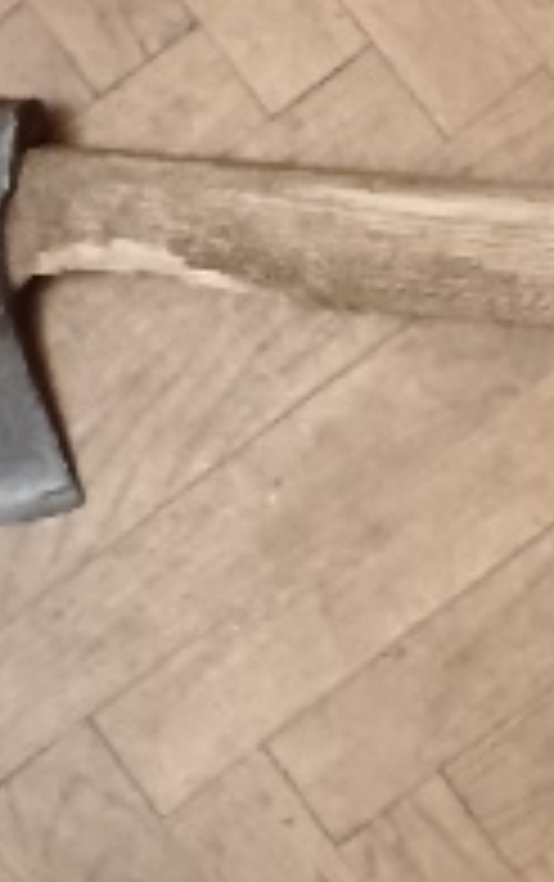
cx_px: 734
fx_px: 2529
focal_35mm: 105
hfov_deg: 12.1
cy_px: 86
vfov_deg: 19.4
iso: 3131
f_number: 1.9
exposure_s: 1/25
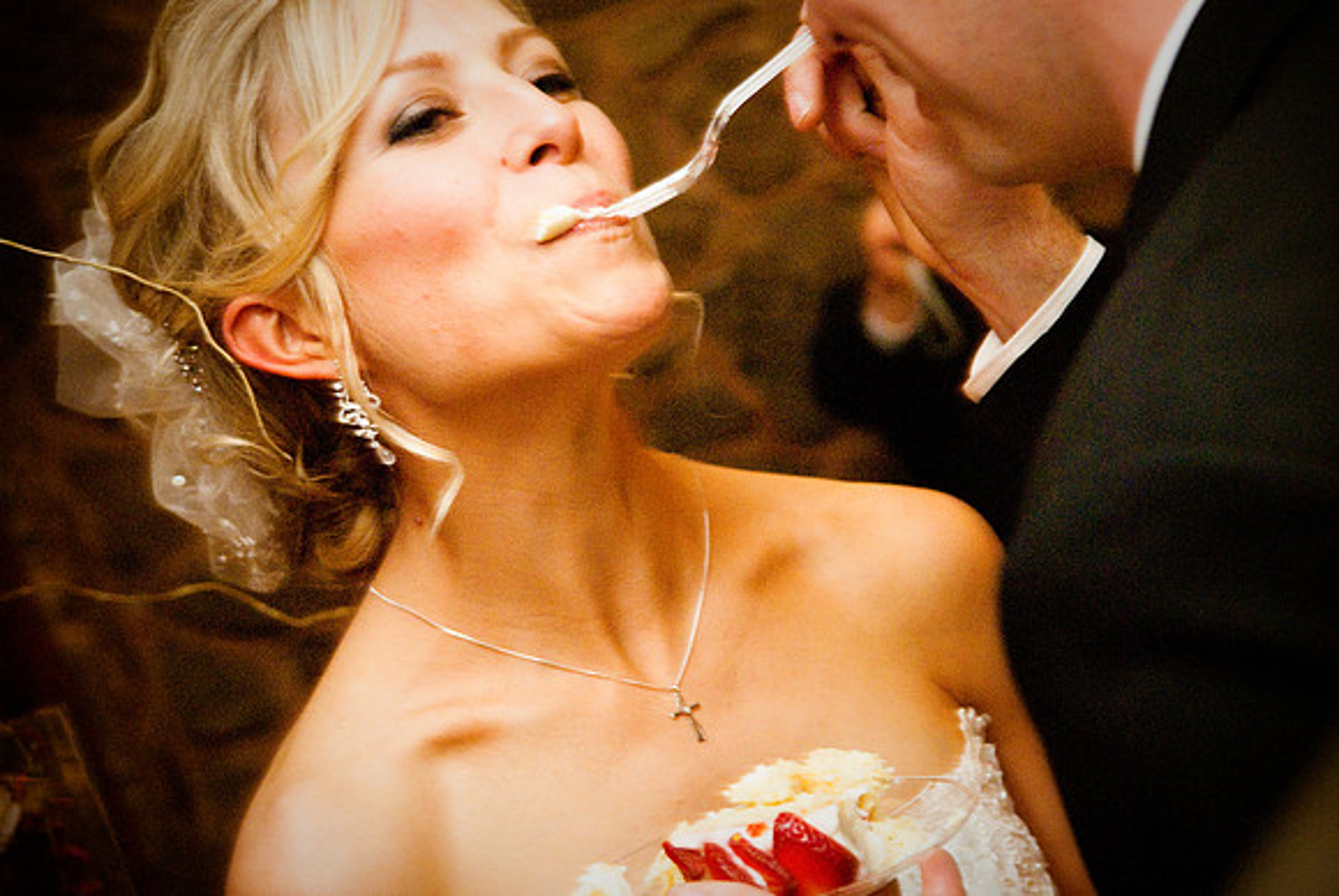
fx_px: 3072
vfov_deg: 16.6
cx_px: 670
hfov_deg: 24.6
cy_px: 448
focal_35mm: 82
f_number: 4.5
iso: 1600
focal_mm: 55
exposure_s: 1/60
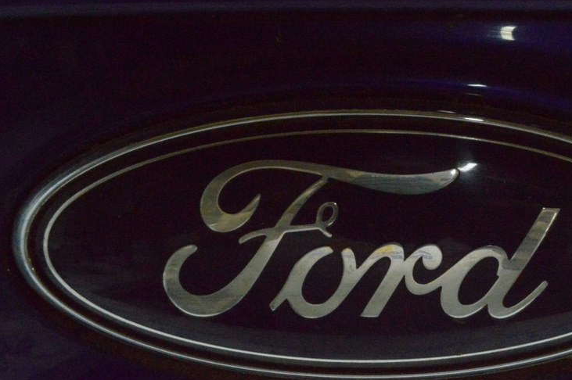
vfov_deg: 31.7
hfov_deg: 45.8
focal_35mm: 42
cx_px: 375
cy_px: 243
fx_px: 667
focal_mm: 20
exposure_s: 1/50
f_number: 25
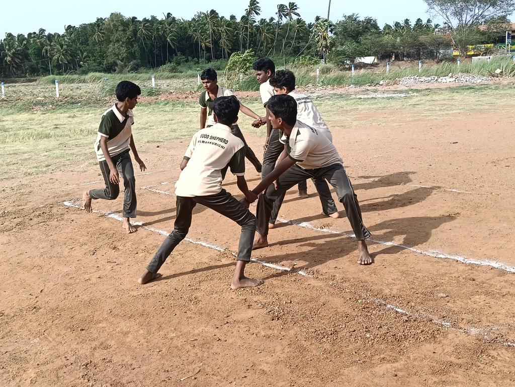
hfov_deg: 45.8
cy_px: 194
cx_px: 258
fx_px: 610
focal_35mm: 41
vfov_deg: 35.1
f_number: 1.8
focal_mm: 3.98
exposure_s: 1/363
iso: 50
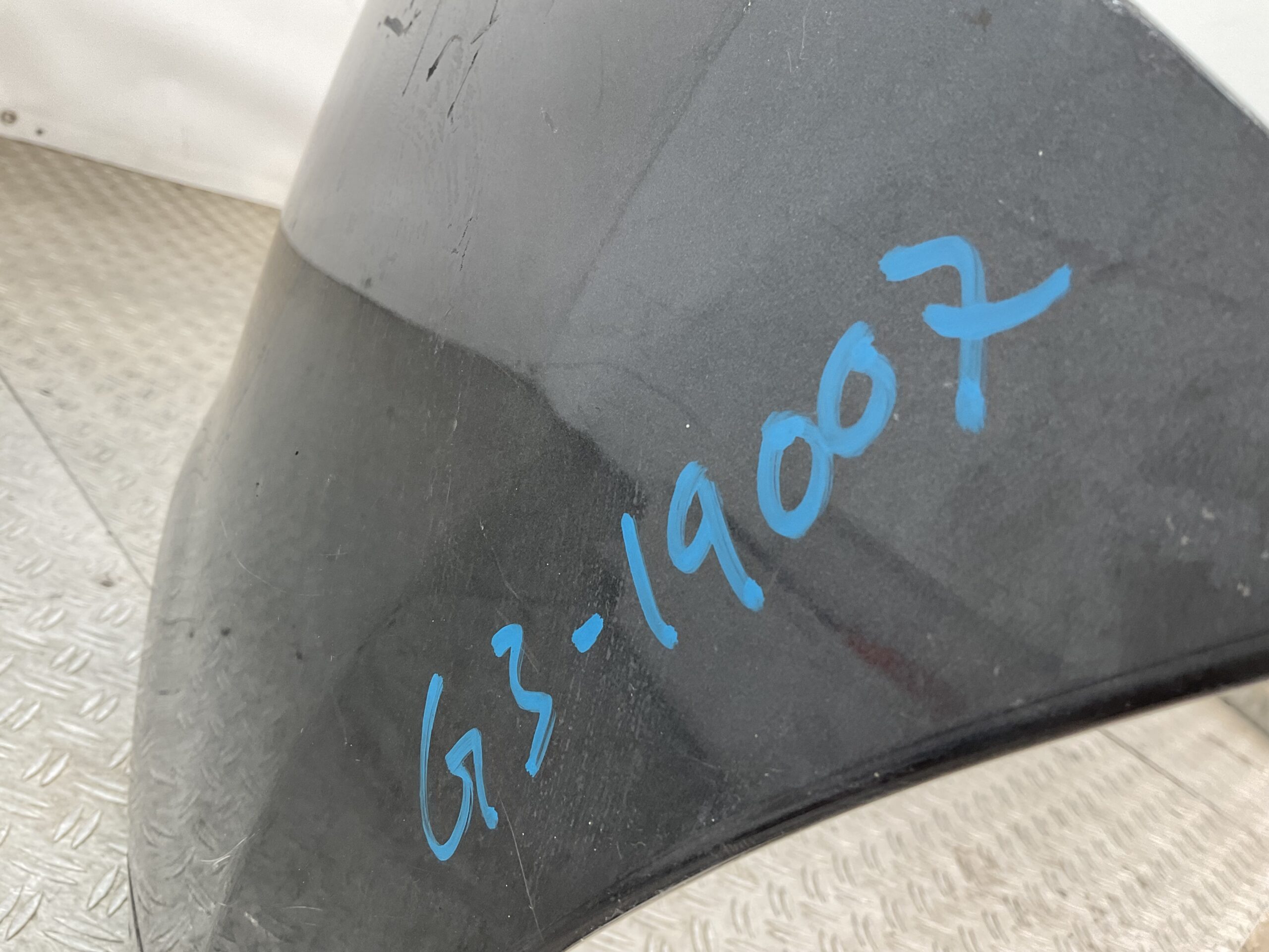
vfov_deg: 48.2
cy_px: 476
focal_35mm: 29
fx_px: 1063
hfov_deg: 61.7
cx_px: 634
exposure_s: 1/120
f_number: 1.8
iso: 50
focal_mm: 3
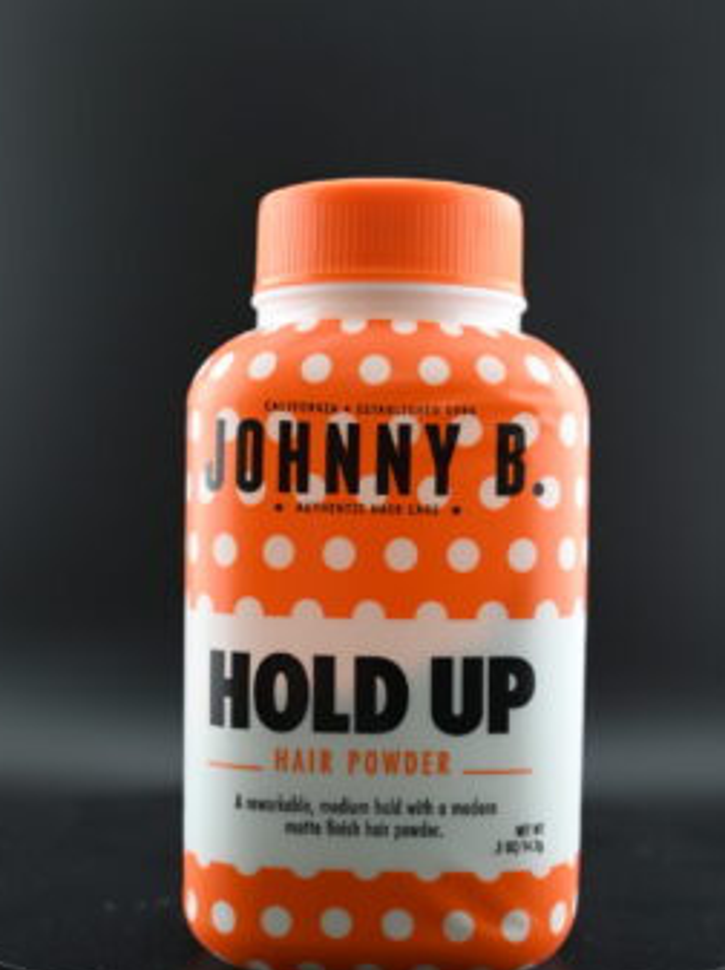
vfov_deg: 35.5
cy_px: 576
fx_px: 1511
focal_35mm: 54
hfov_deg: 27.0
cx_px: 342
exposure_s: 1/50
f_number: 4.5
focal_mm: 28
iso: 220
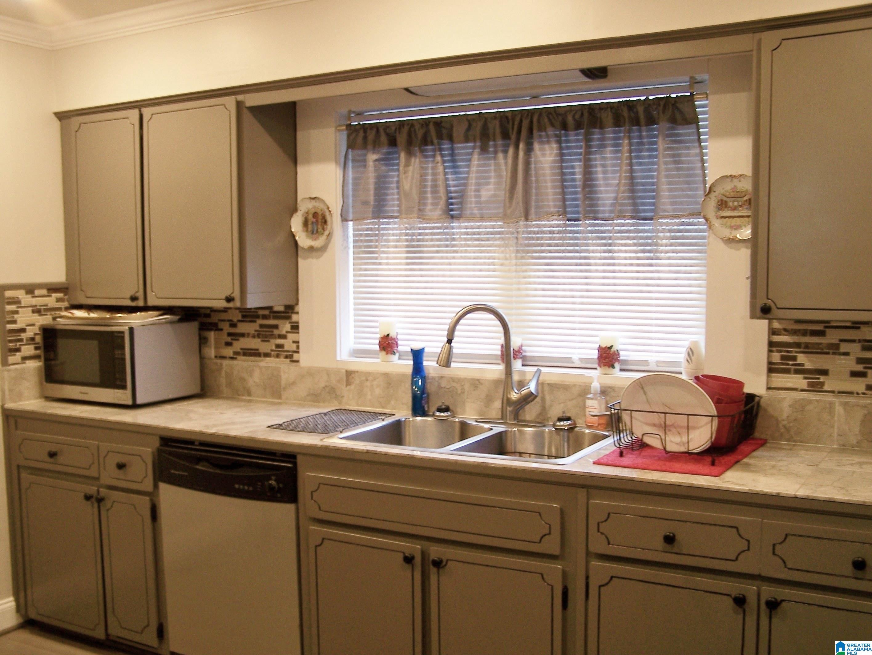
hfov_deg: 48.9
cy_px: 328
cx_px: 436
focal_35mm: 38
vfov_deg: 37.8
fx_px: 958
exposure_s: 1/10
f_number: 2.8
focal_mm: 6.3
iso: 80
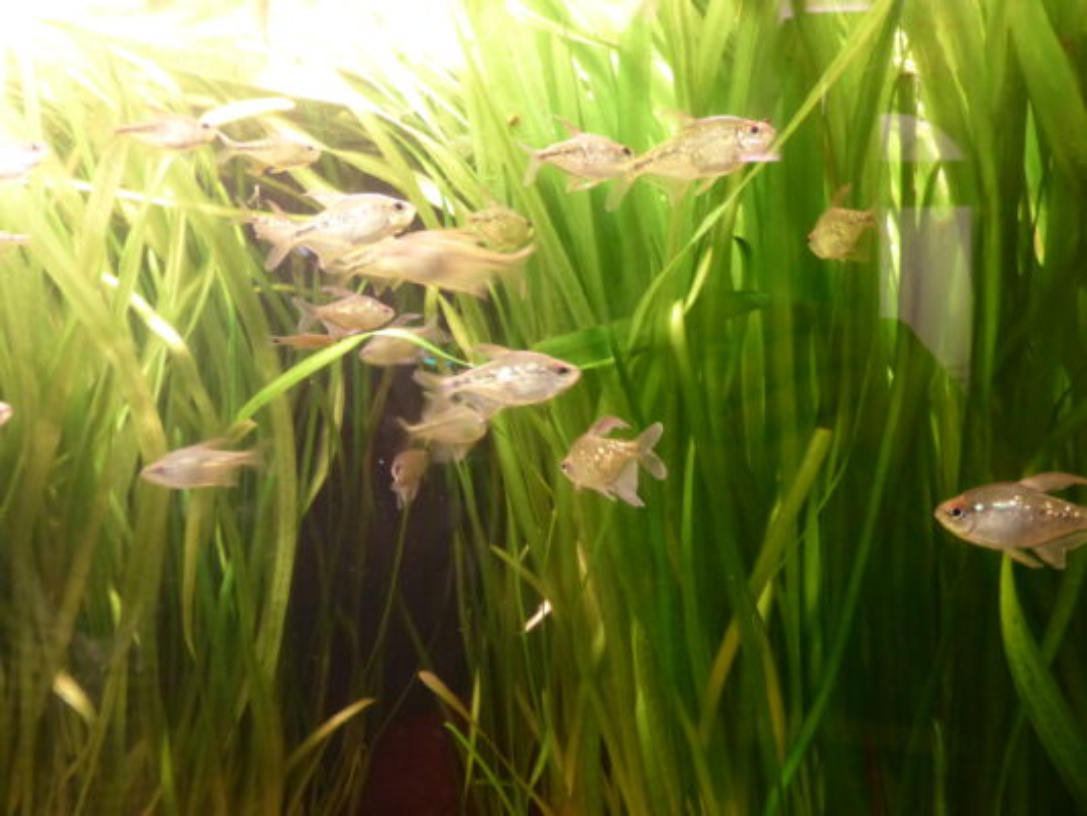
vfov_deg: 51.4
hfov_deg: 65.3
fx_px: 848
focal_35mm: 27
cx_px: 544
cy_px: 408
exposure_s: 1/8
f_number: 3.4
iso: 400
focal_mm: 4.8
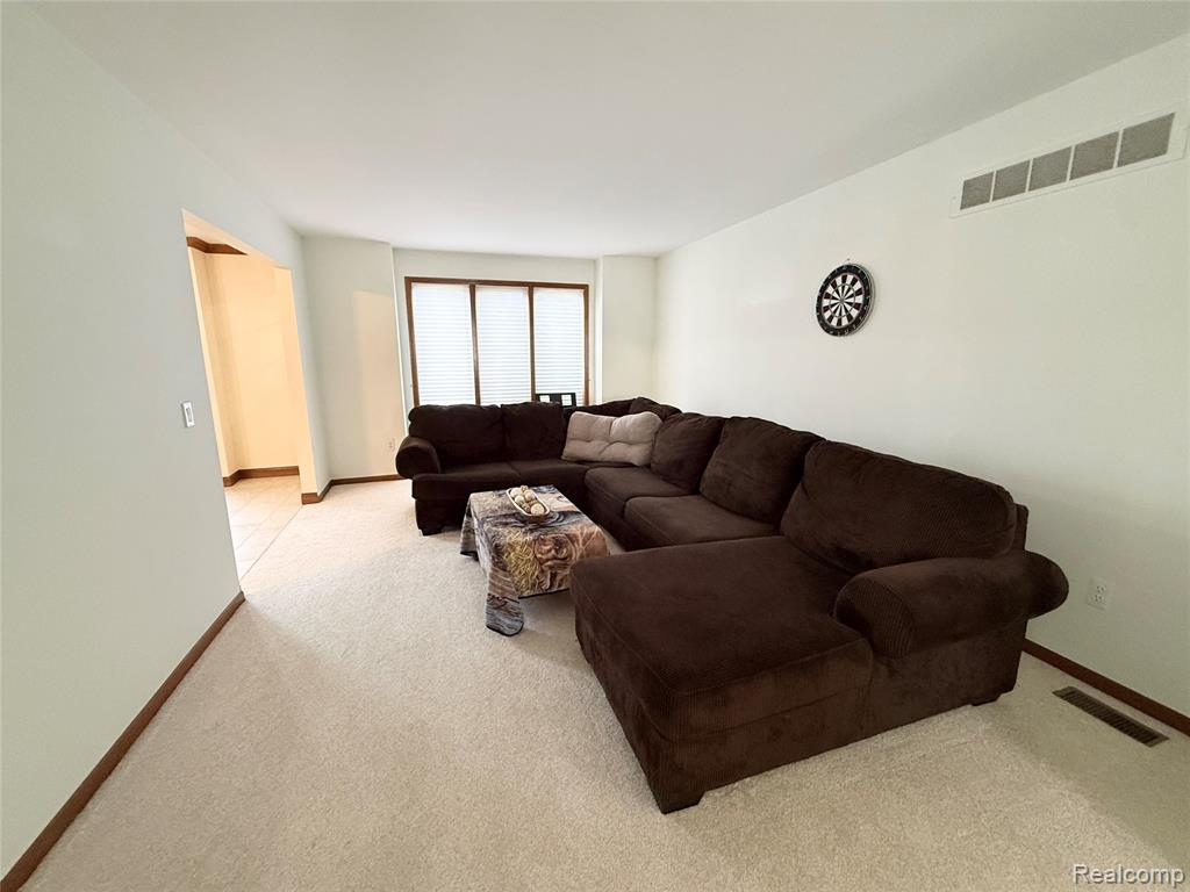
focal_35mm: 14
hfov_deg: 102.1
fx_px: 481
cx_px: 595
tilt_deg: -11.5
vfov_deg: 85.7
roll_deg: +0.1
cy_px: 446
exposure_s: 1/60
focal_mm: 2.22
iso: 500
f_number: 2.2
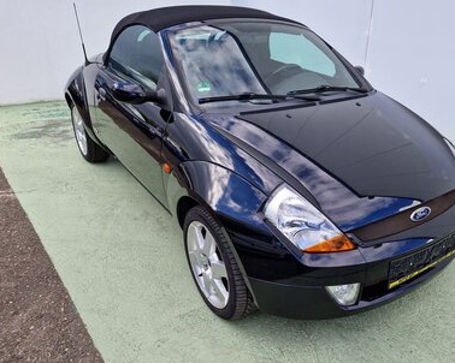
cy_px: 195
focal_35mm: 29
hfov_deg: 59.8
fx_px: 390
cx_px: 282
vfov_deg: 49.9
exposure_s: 1/459
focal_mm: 5.4
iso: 50
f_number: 1.8
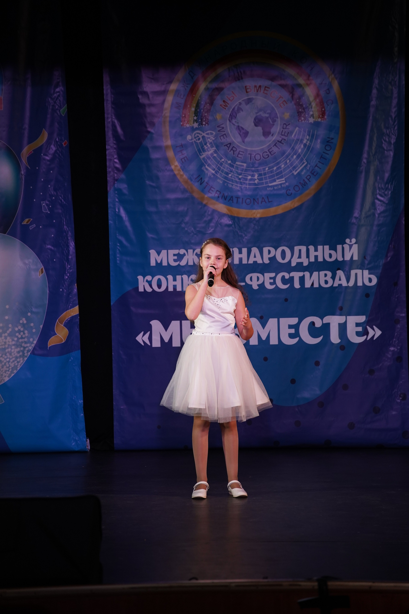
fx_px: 2556
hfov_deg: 9.1
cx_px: 204
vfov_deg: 13.7
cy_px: 307
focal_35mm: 150
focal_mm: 150
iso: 1600
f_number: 4
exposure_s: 1/400
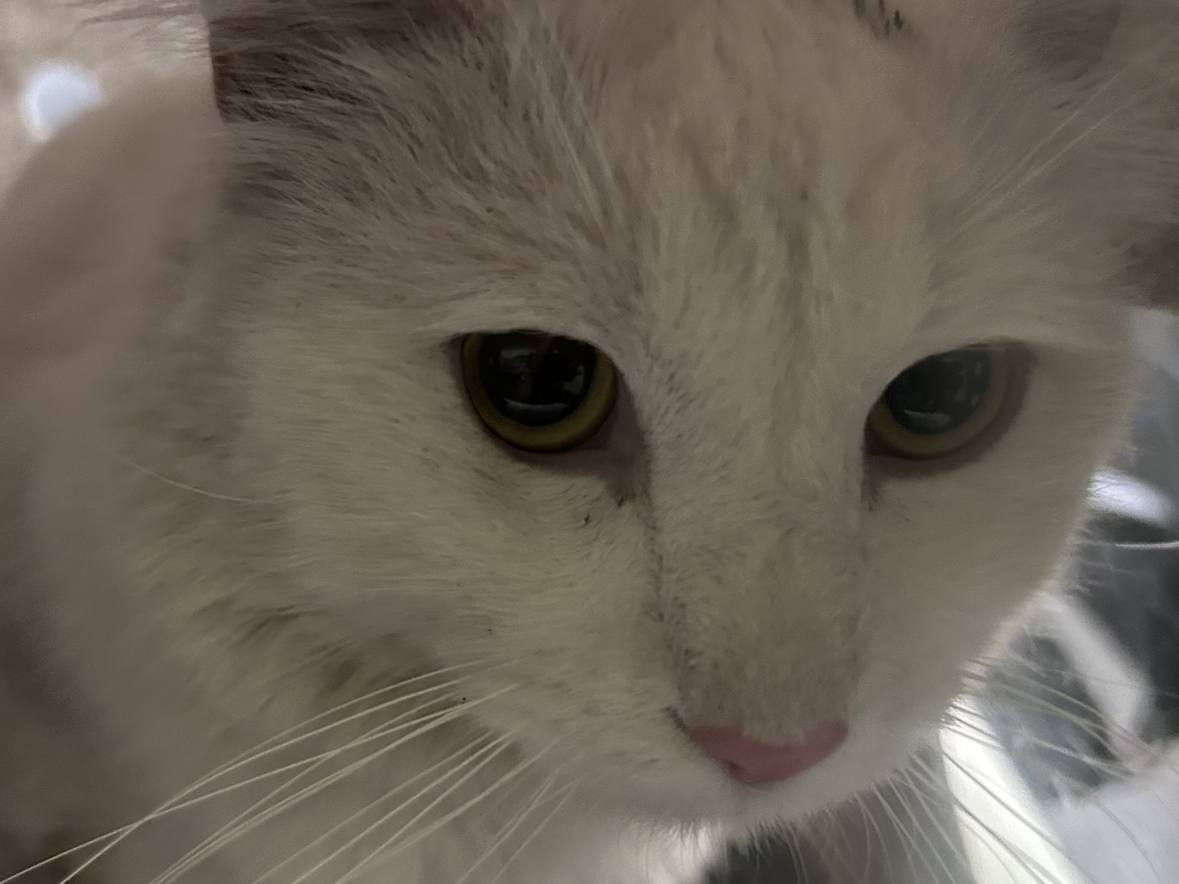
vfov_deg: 42.9
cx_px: 524
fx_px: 1124
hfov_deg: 55.2
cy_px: 433
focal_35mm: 33
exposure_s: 1/30
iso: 640
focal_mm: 5.7
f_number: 1.5
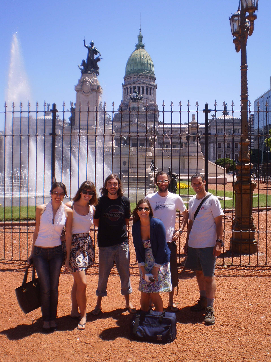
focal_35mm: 36
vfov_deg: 51.4
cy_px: 181
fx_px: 376
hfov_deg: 39.7
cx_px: 136
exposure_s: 1/500
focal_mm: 6.3
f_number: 4.6
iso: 64
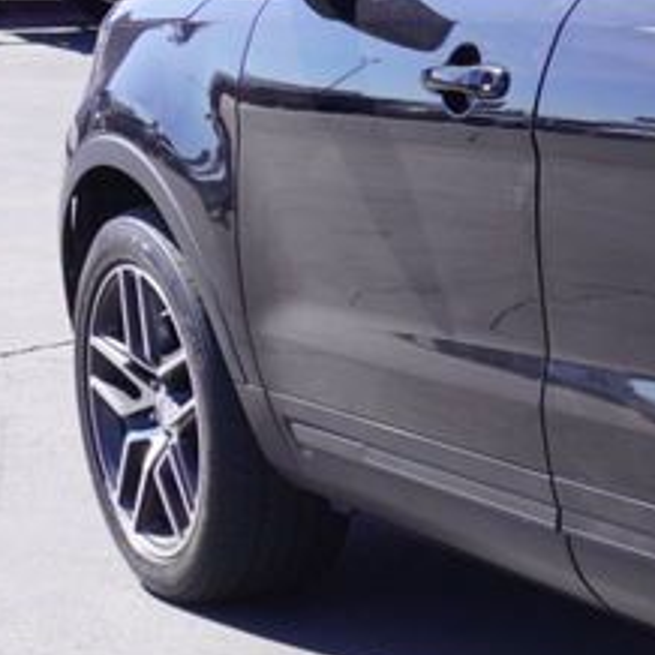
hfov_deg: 11.8
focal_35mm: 132
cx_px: 1307
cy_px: 469
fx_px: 2826
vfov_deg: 13.2
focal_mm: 22
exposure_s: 1/100
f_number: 8
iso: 100
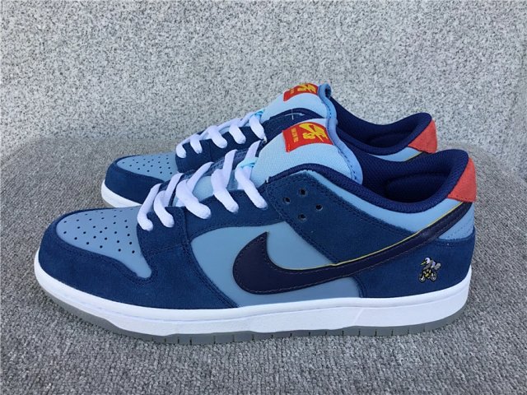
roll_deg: -1.0
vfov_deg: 45.4
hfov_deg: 58.4
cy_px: 198
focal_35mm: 31
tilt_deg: -23.3
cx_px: 264
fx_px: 472
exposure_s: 1/157
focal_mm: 3.3
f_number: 2.4
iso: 25
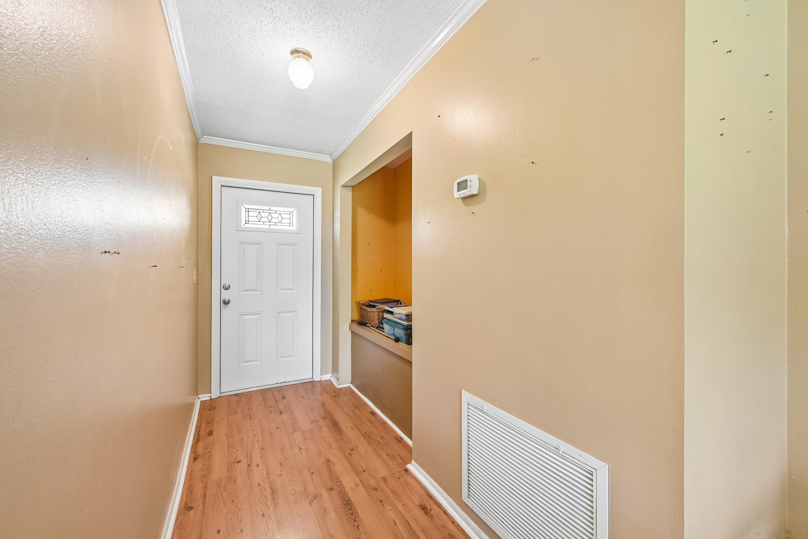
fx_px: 314
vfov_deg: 81.2
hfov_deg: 104.3
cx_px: 404
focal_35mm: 14
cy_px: 270
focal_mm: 14
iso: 400
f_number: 8
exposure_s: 1/5
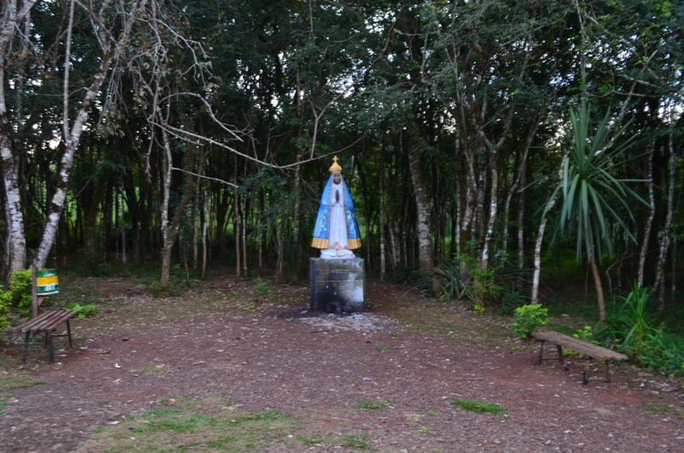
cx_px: 342
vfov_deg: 43.4
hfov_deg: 62.0
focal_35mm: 30
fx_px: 569
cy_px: 226
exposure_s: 1/6
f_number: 5.6
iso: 800
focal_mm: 20
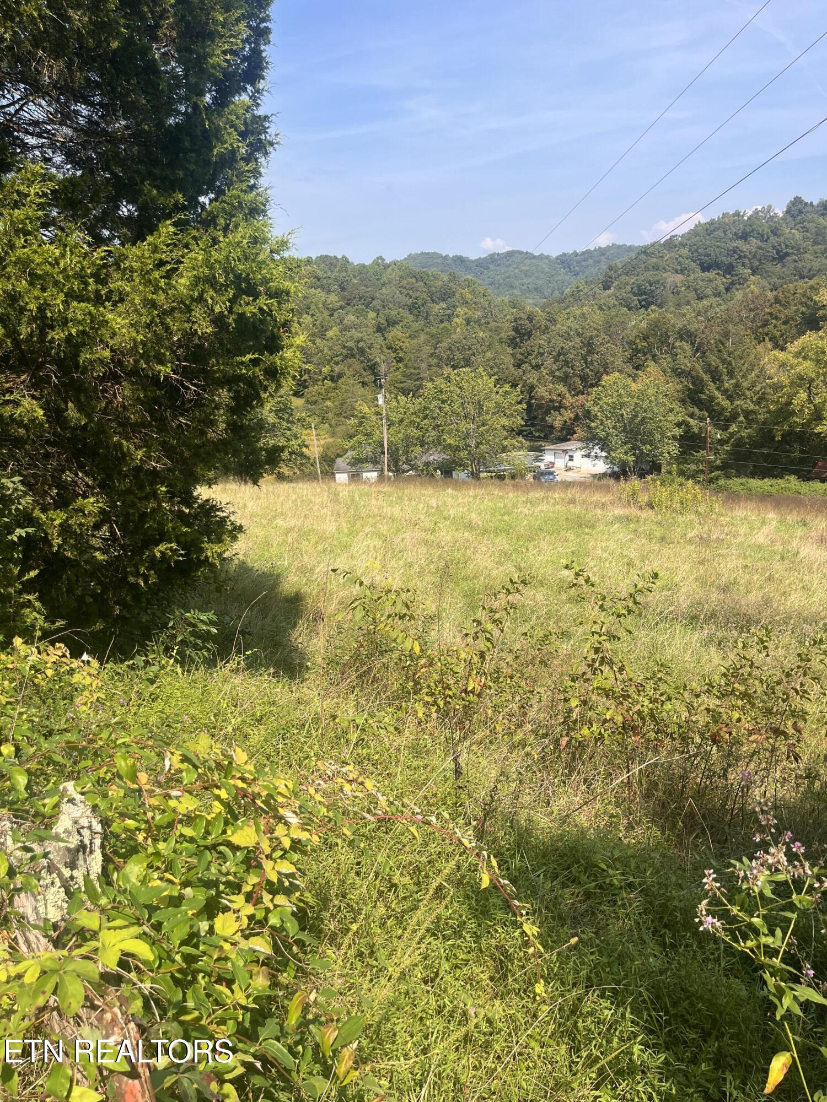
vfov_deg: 67.3
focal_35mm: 26
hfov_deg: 53.1
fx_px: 828
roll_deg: +3.2
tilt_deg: -16.1
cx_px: 414
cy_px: 551
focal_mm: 5.1
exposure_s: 1/2268
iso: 50
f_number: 1.6
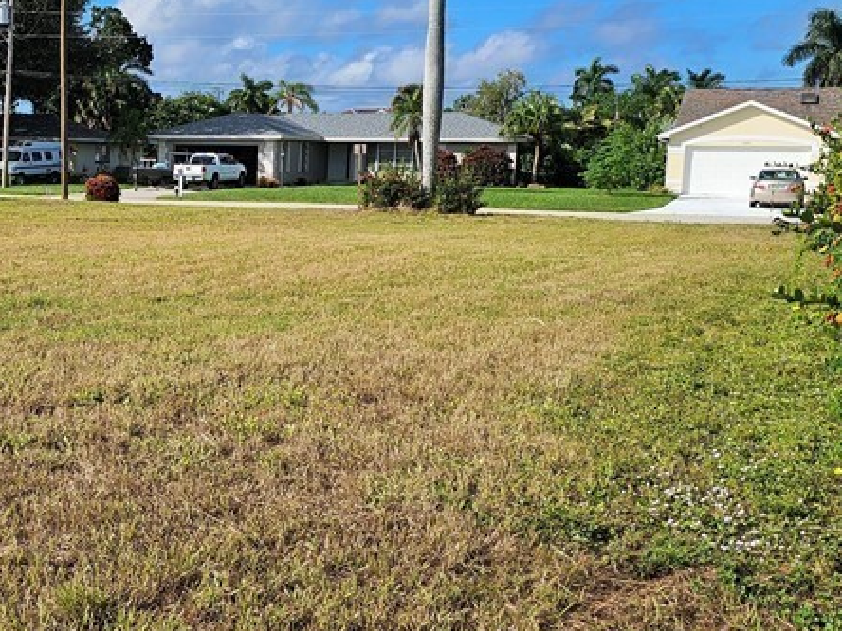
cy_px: 320
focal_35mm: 53
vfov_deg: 27.5
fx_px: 1289
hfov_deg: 34.5
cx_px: 110
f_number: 1.7
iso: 10
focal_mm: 6.3
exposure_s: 1/1002
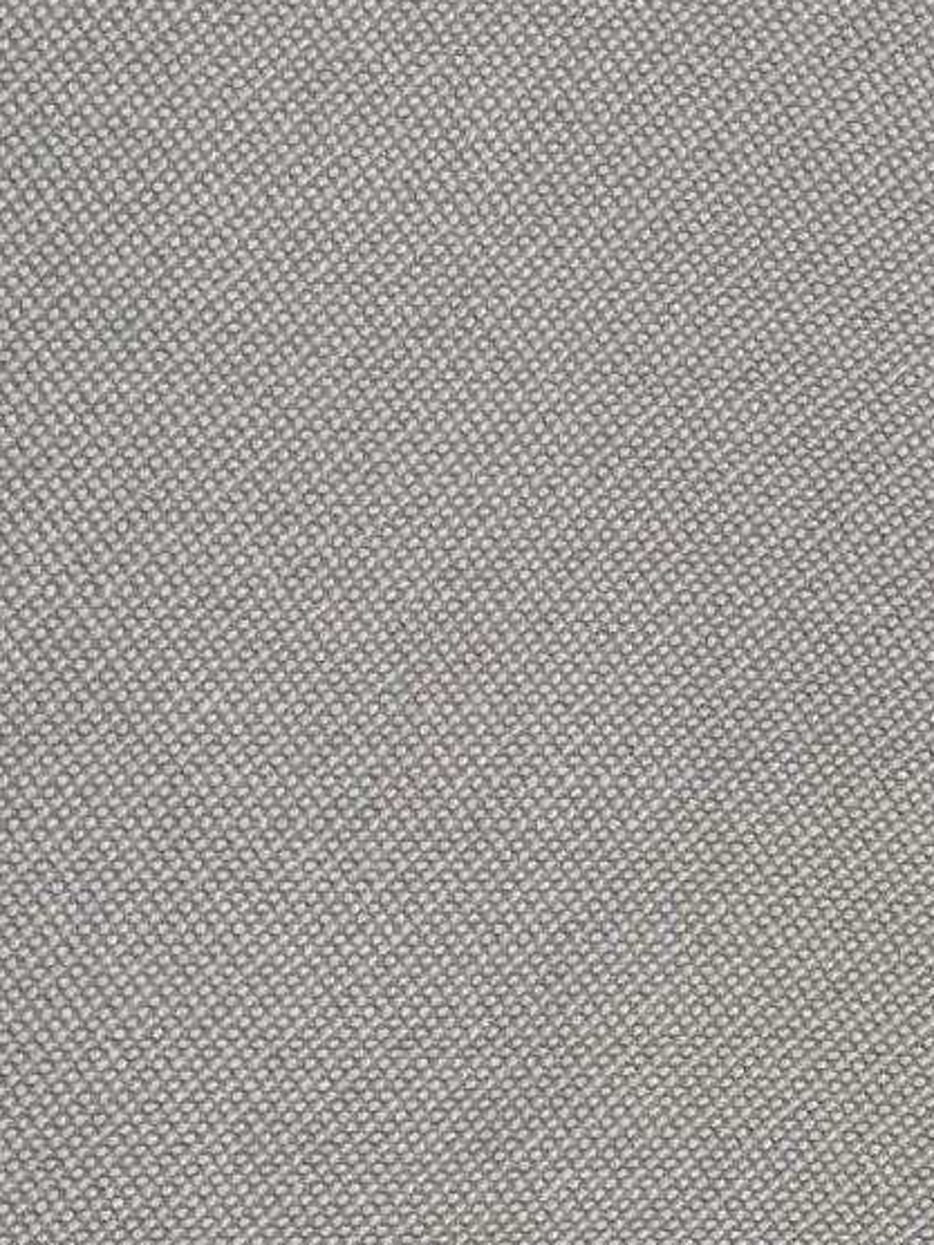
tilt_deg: -6.8
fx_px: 7951
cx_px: 1895
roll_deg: -0.9
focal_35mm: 221
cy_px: 1888
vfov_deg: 8.7
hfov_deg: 6.5
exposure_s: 1/322
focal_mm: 6.76
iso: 100
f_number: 1.78
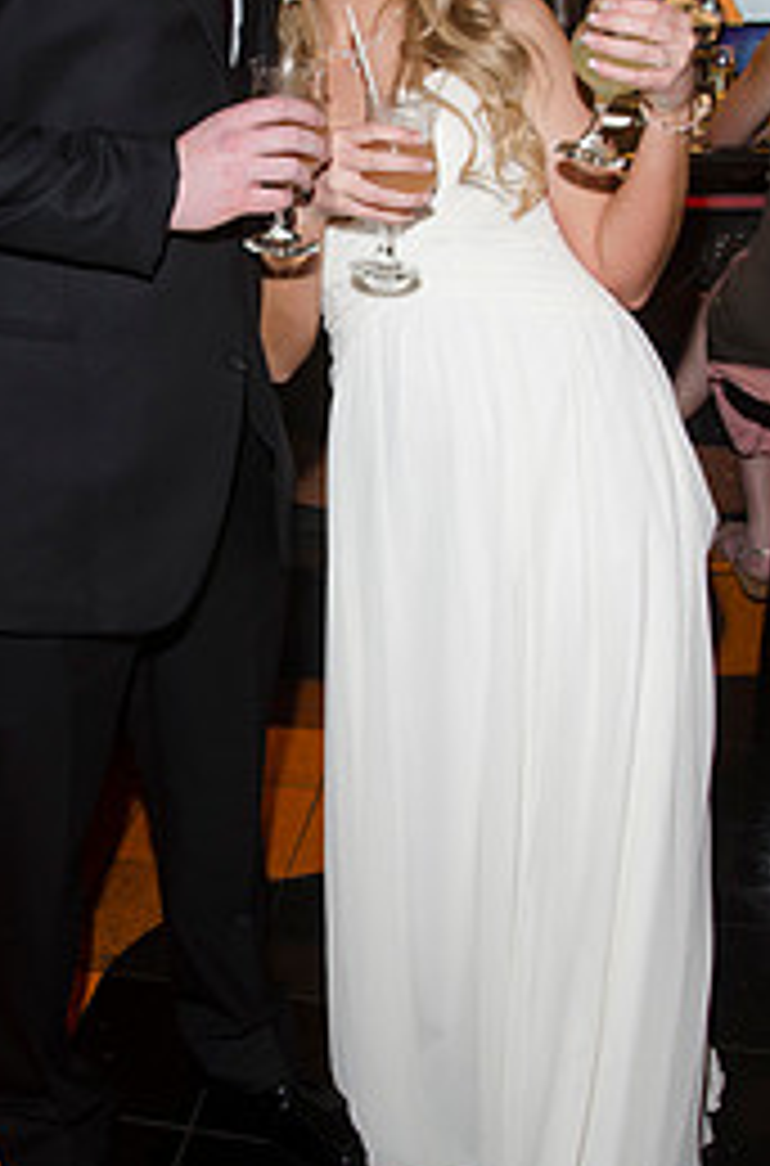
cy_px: 338
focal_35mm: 47
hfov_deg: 28.4
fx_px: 1518
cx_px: 302
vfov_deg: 41.2
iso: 400
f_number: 5.6
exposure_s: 1/60
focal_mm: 18
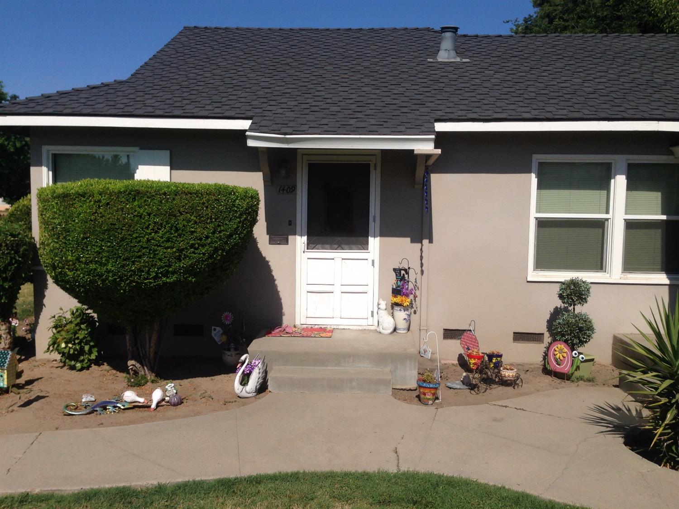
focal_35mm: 33
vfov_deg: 42.9
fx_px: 647
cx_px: 340
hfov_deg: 55.4
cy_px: 254
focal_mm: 4.12
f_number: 2.4
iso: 50
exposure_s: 1/2857
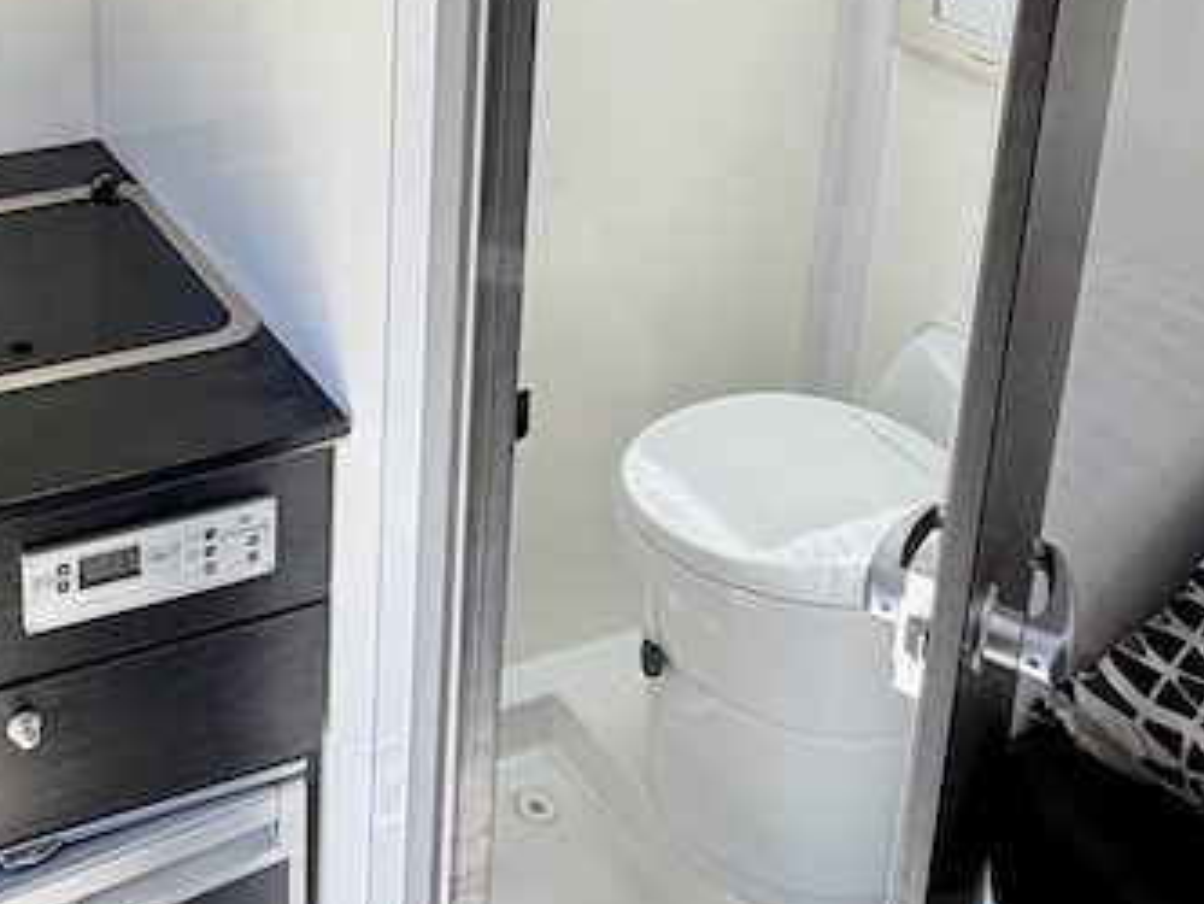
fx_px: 1496
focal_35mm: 43
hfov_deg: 40.1
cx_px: 90
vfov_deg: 30.2
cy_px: -83
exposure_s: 1/233
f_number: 2.2
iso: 40
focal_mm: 2.22
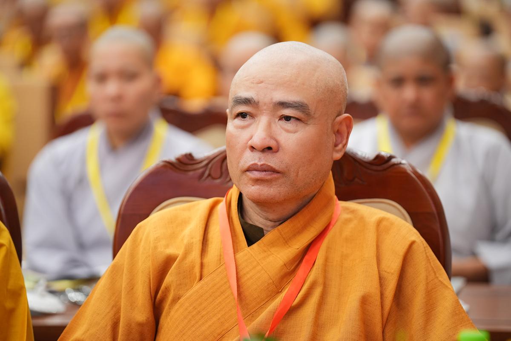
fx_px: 2044
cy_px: 170
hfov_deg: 14.3
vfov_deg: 9.5
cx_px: 256
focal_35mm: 144
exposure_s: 1/125
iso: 1600
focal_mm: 144
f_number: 2.8
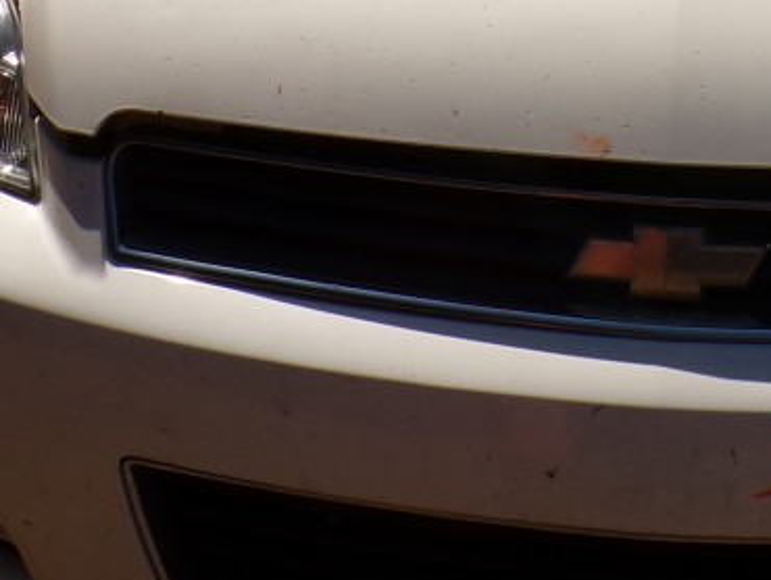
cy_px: -106
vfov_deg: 17.0
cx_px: 667
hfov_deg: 23.0
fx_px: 1850
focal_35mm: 83
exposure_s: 1/900
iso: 100
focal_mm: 4.3
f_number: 5.8
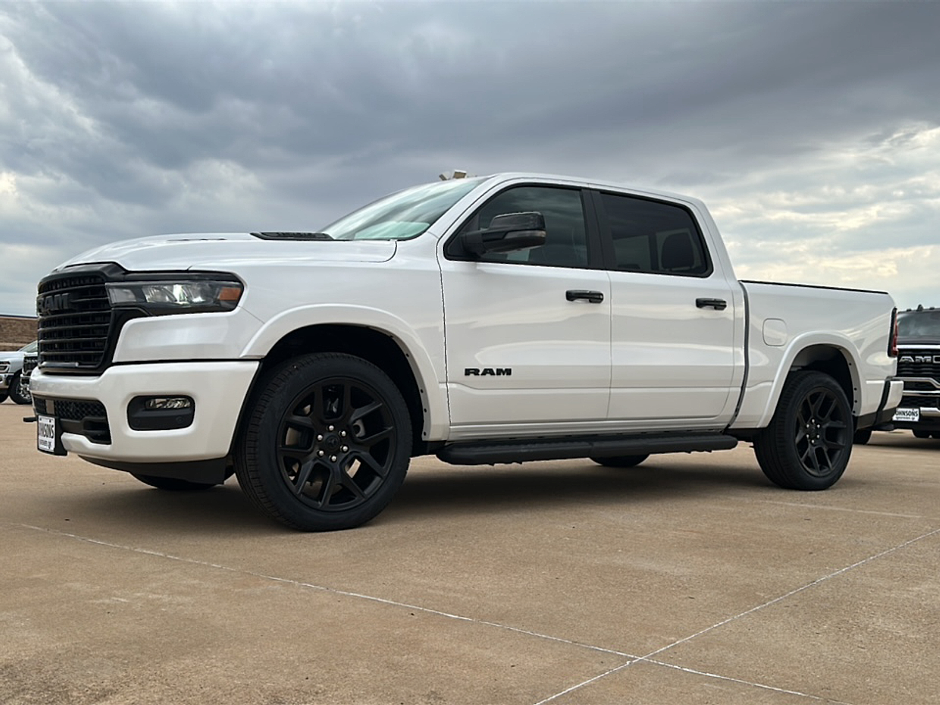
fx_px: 787
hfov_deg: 61.7
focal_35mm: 29
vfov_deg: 48.2
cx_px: 470
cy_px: 352
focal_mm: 6.86
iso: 80
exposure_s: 1/1957
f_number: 1.78
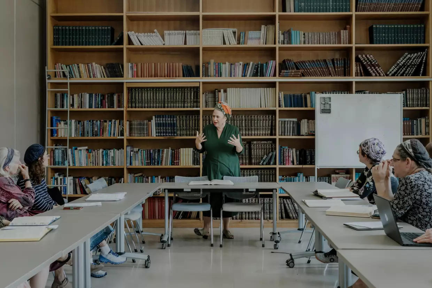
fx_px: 420
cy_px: 144
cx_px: 216
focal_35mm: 35
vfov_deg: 37.9
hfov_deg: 54.4
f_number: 6.3
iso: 1250
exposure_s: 1/250
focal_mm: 35
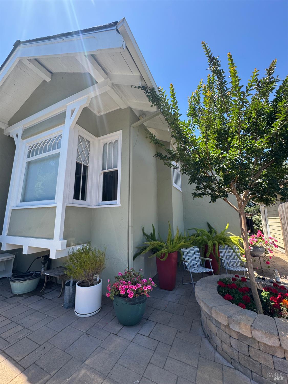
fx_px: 155
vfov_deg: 102.1
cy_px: 192
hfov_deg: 85.7
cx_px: 144
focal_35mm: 14
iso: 40
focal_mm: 2.22
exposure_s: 1/407
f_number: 2.2
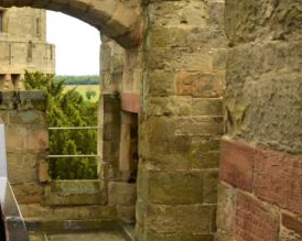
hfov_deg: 29.0
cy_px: 128
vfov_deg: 25.8
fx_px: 527
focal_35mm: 59
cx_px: -29
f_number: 3.5
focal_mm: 18
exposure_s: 1/400
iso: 200
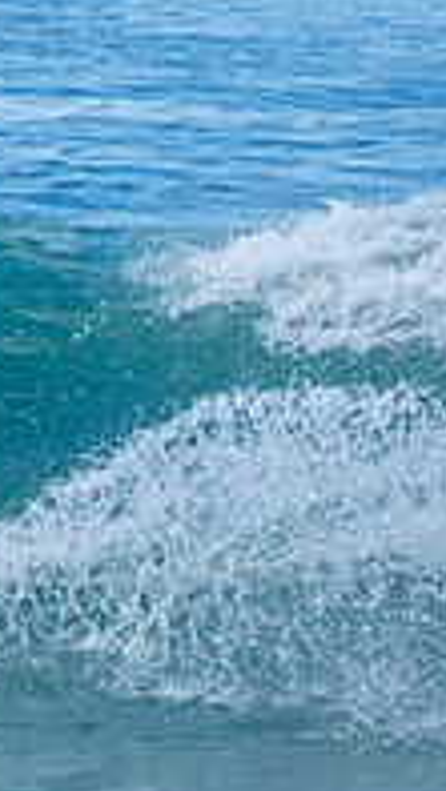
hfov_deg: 0.7
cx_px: -502
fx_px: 38845
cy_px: 504
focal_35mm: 1850
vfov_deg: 1.2
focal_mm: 400
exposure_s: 1/2000
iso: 560
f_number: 5.6
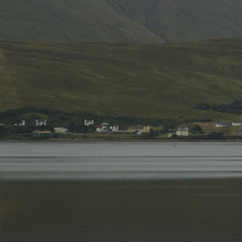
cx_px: 332
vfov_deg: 7.1
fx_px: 1962
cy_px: 52
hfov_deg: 7.0
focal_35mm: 248
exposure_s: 1/200
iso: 250
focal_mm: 62
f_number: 10
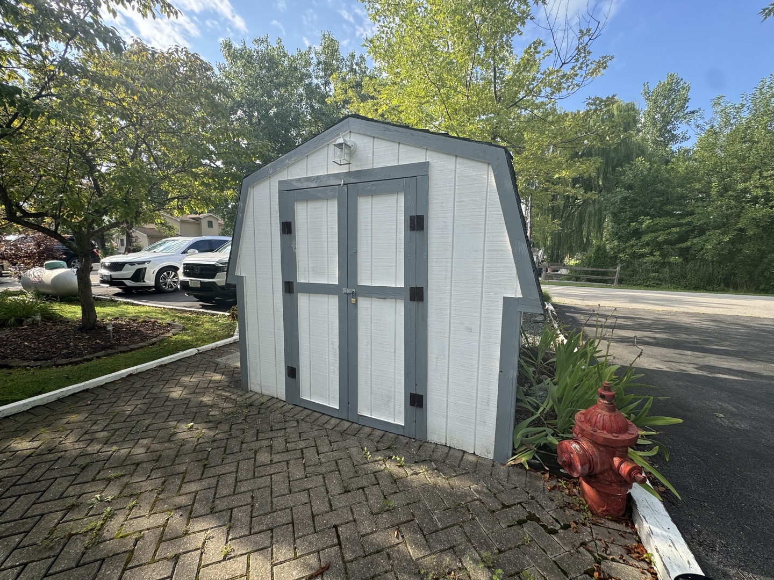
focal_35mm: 14
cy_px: 290
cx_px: 387
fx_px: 313
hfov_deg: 102.1
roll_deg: -1.2
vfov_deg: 85.7
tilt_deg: -7.3
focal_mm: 2.22
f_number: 2.2
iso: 40
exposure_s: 1/482
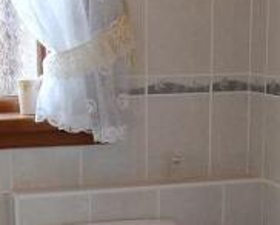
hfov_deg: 21.0
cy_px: 227
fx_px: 755
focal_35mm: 91
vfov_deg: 16.6
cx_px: 98
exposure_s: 1/60
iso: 400
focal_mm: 18
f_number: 4
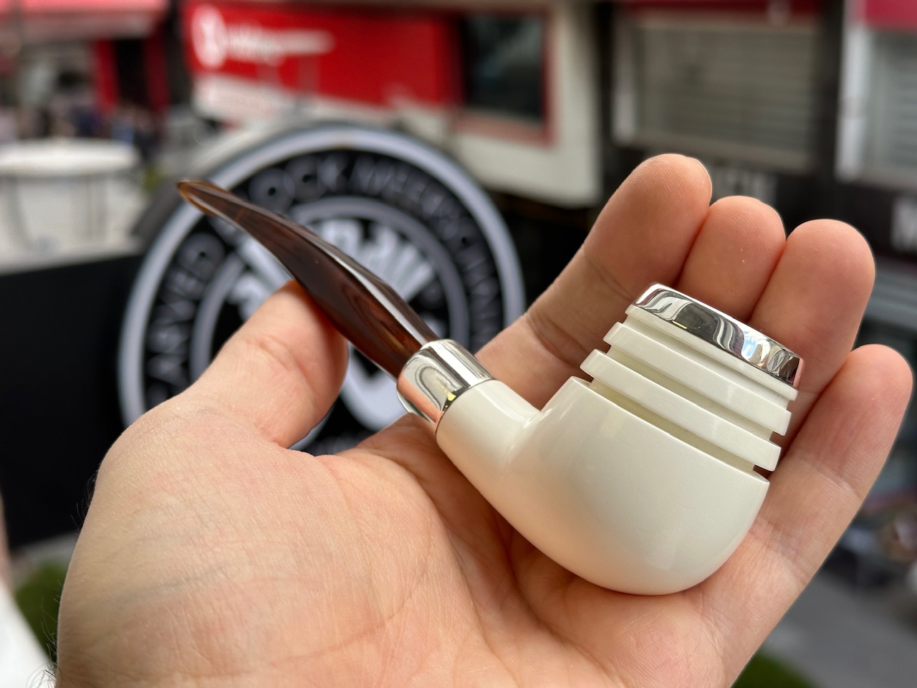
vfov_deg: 30.3
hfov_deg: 39.7
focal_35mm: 48
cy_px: 344
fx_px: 1272
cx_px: 458
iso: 64
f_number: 1.78
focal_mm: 6.86
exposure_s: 1/714
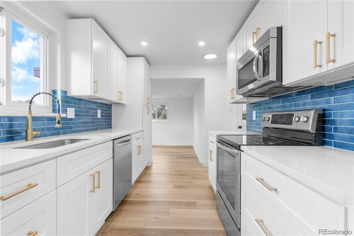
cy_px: 118
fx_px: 157
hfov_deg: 96.7
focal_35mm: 16
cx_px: 177
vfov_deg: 73.7
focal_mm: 16
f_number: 8
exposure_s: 1/13
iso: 250
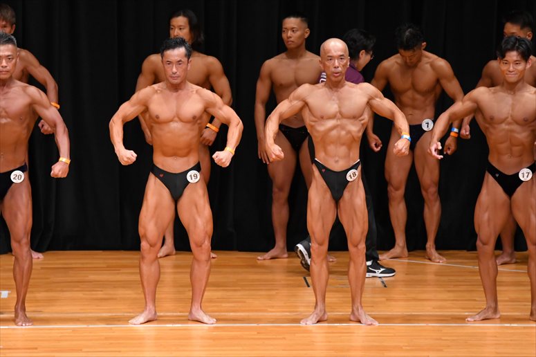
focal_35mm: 270
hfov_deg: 7.6
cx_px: 268
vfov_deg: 5.1
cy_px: 178
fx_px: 4018
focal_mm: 180
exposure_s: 1/400
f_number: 5.6
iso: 4000
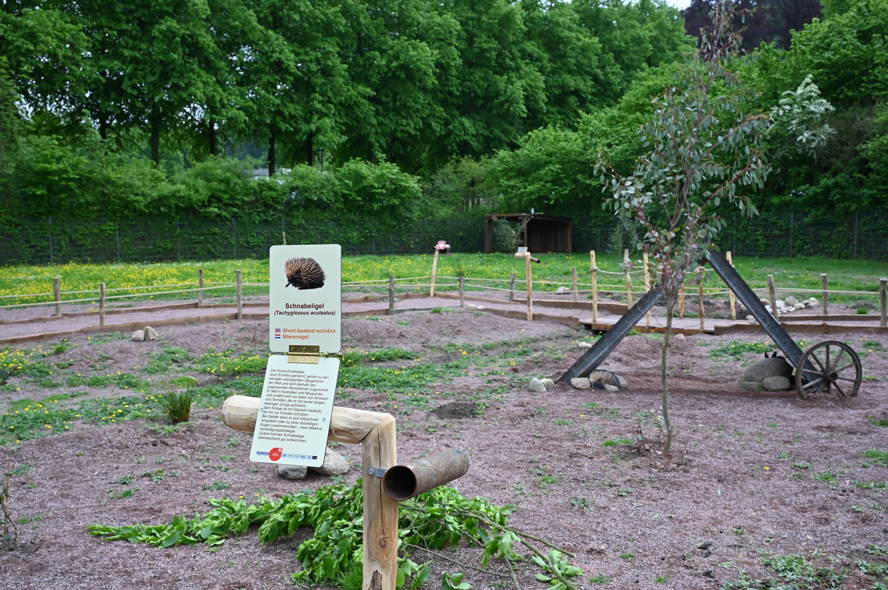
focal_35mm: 34
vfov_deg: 39.4
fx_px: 826
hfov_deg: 56.5
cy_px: 295
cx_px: 444
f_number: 9
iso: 1000
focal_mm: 33.5
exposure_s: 1/1000
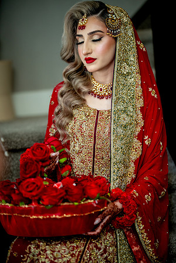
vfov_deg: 17.3
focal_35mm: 118
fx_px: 865
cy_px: 132
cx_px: 88
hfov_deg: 11.6
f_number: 2
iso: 800
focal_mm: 118
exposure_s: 1/200
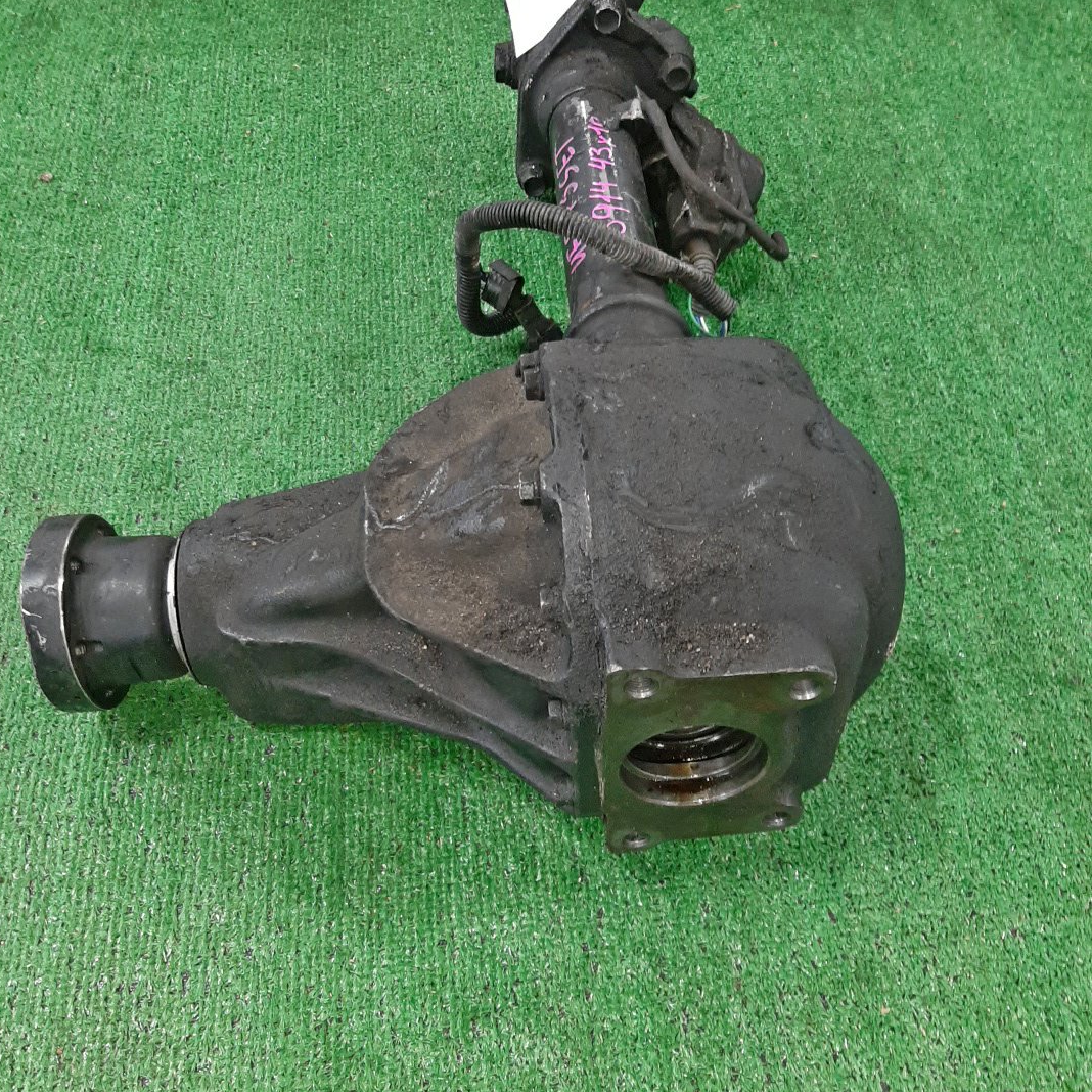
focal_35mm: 31
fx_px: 1106
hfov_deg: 52.5
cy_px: 602
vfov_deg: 52.4
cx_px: 541
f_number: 1.7
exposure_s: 1/25
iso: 184
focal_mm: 3.93
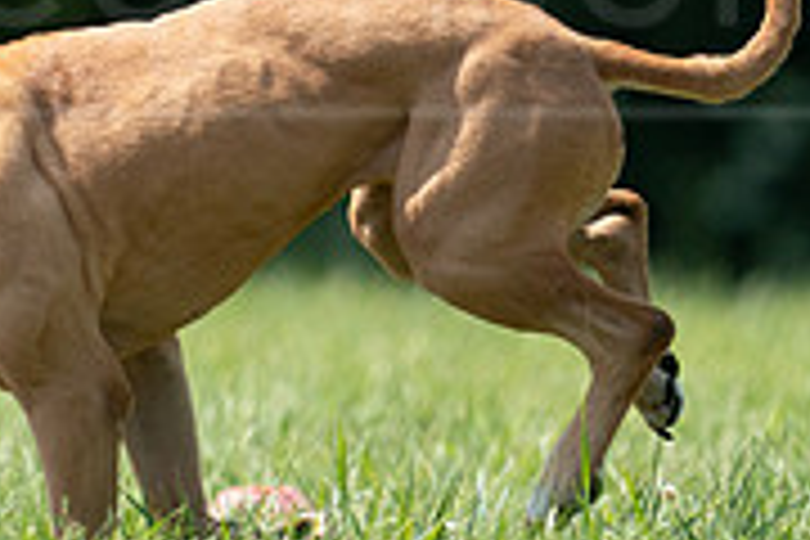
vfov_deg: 0.7
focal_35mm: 1933
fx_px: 43489
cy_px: 47
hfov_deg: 1.1
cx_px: 261
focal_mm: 600
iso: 1600
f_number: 6.3
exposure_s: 1/4000
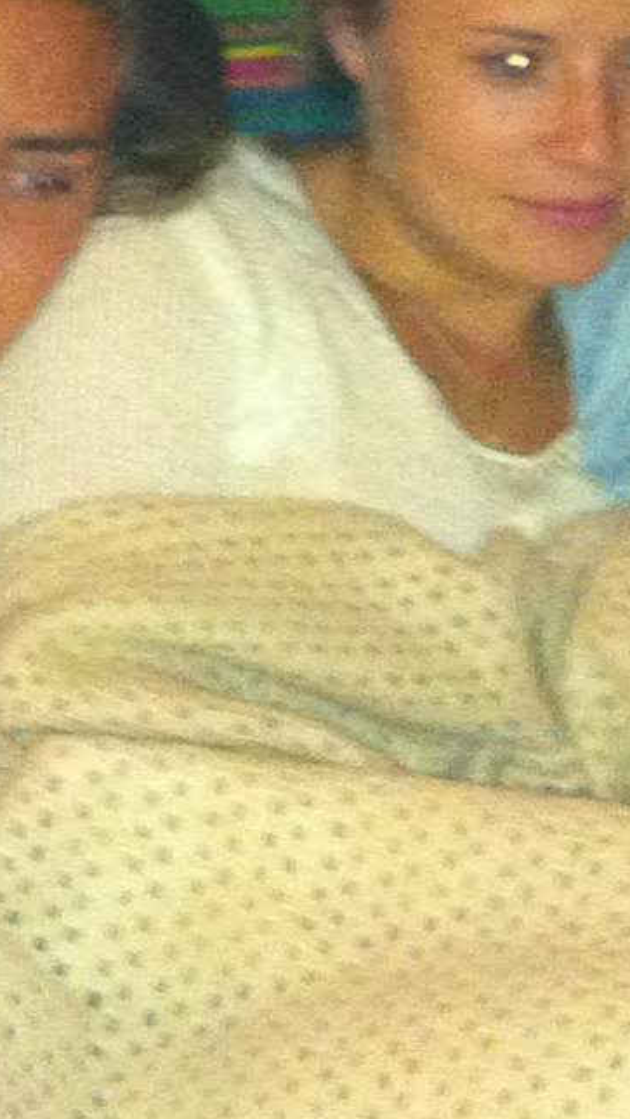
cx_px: 481
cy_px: 68
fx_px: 4542
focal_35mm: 153
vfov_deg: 13.9
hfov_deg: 7.9
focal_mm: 3.85
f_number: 2.8
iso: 400
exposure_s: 1/15
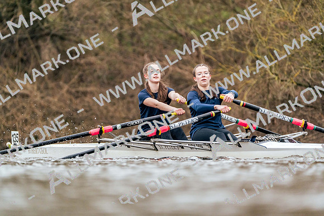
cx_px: 162
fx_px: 5401
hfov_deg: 3.4
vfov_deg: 2.3
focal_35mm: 600
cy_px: 108
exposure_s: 1/1600
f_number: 6.3
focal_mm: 600
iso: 4000
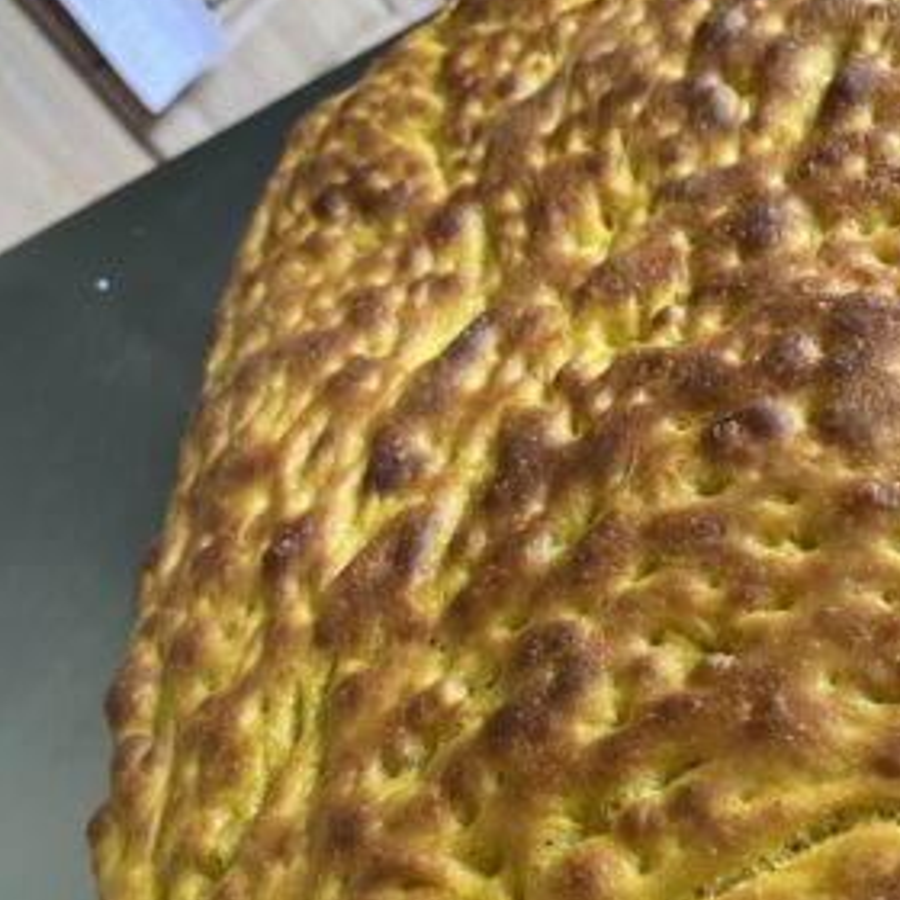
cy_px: 546
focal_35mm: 41
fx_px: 1206
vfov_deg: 40.7
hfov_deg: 40.4
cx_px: 599
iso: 160
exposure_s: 1/60
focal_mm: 4.25
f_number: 1.8
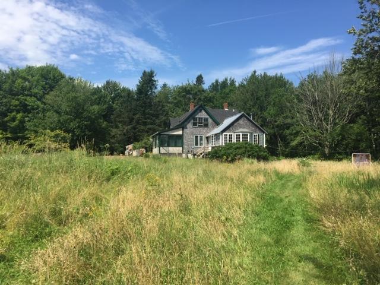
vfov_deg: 48.2
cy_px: 142
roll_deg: +0.1
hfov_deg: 61.7
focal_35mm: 29
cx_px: 190
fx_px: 318
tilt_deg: +2.8
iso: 32
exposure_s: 1/1721
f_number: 2.2
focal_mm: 4.15
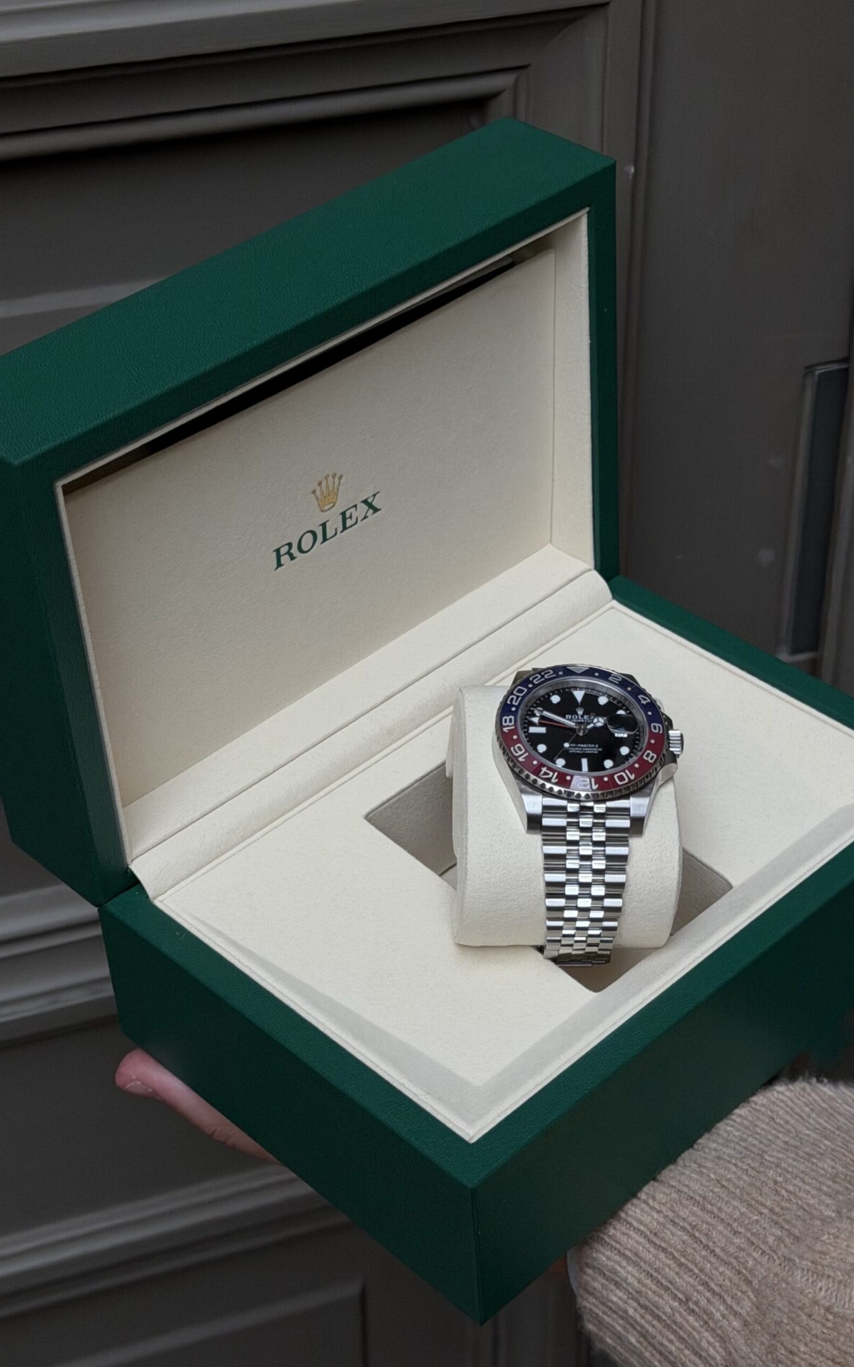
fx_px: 1899
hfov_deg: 25.3
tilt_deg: -37.9
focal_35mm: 51
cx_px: 494
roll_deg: -1.2
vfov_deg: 39.6
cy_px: 685
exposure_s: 1/1575
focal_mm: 6.76
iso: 64
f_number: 1.78
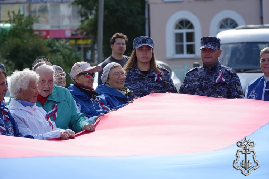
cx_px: 134
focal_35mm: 154
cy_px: 90
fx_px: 1154
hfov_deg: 13.3
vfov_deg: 8.9
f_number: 5.6
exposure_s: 1/320
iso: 100
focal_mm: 103
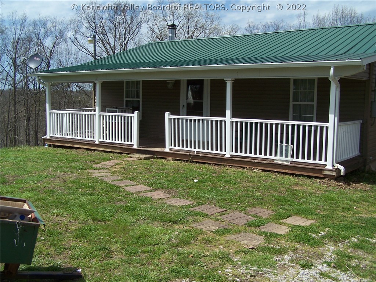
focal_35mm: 38
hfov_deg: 49.0
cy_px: 141
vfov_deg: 37.7
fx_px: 413
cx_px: 188
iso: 80
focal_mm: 6.3
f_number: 4
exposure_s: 1/1000
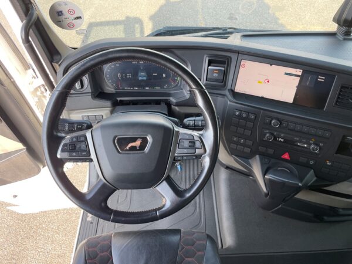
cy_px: 132
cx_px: 176
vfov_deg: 53.1
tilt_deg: -55.4
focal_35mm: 26
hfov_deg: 67.3
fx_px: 264
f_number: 1.6
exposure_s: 1/121
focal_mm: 4.2
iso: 32
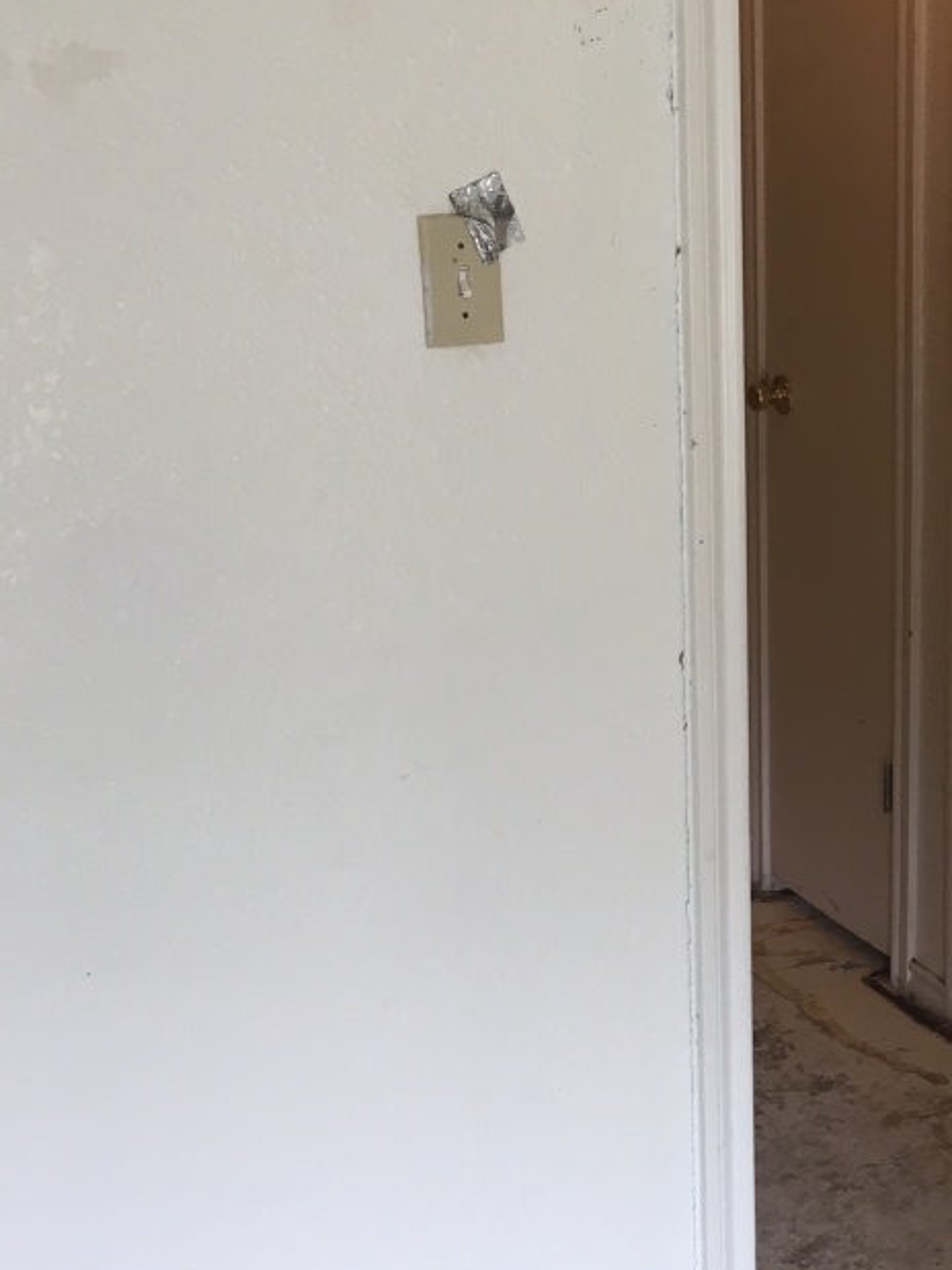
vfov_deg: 30.3
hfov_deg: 22.0
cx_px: 985
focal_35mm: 64
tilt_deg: -10.8
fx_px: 2348
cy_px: 600
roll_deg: -1.0
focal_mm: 4.15
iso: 25
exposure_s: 1/40
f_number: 2.2
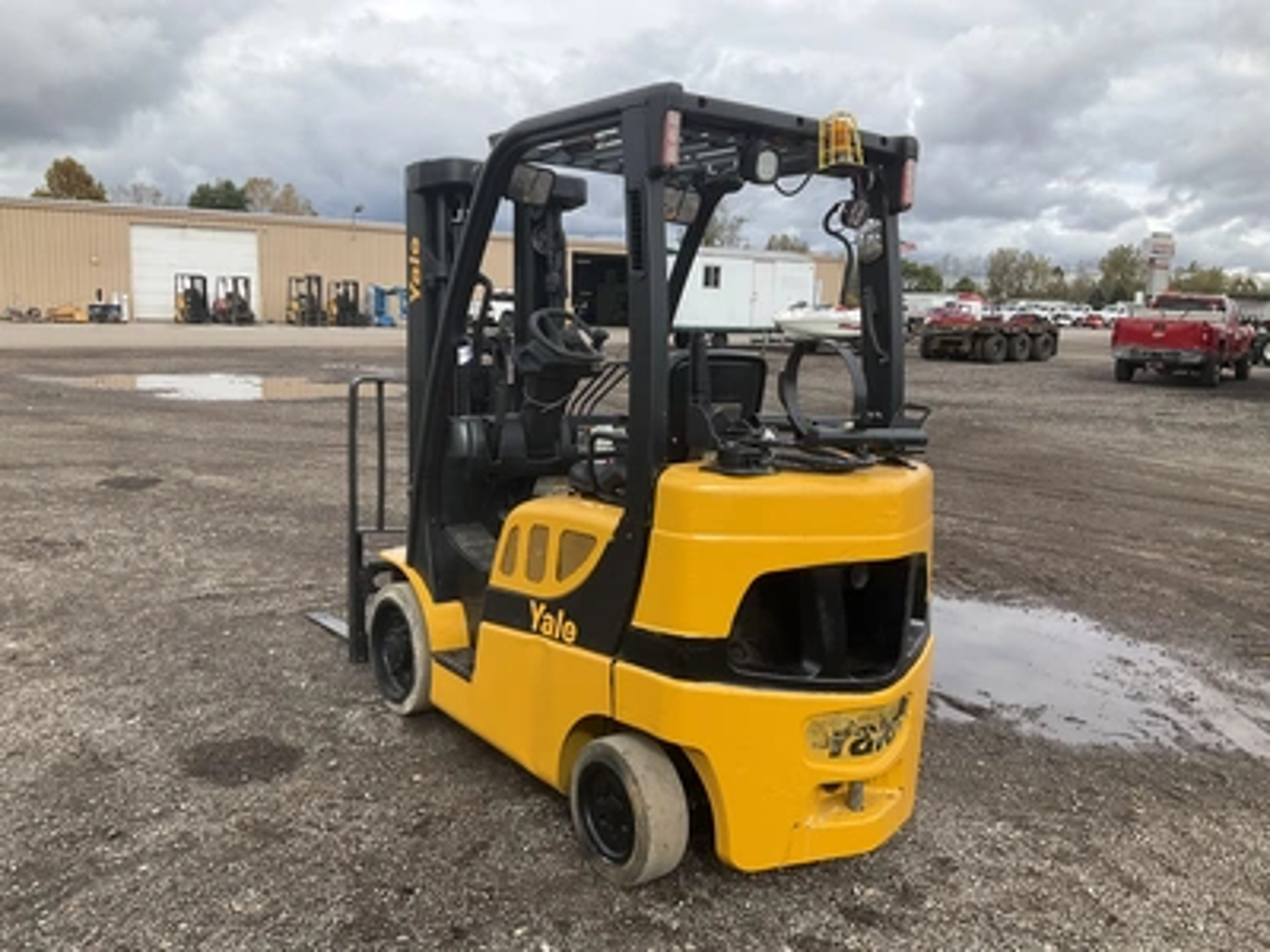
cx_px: 635
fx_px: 1064
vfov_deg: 48.2
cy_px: 476
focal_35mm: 29
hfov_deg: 61.7
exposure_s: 1/1055
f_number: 1.8
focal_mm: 3
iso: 25
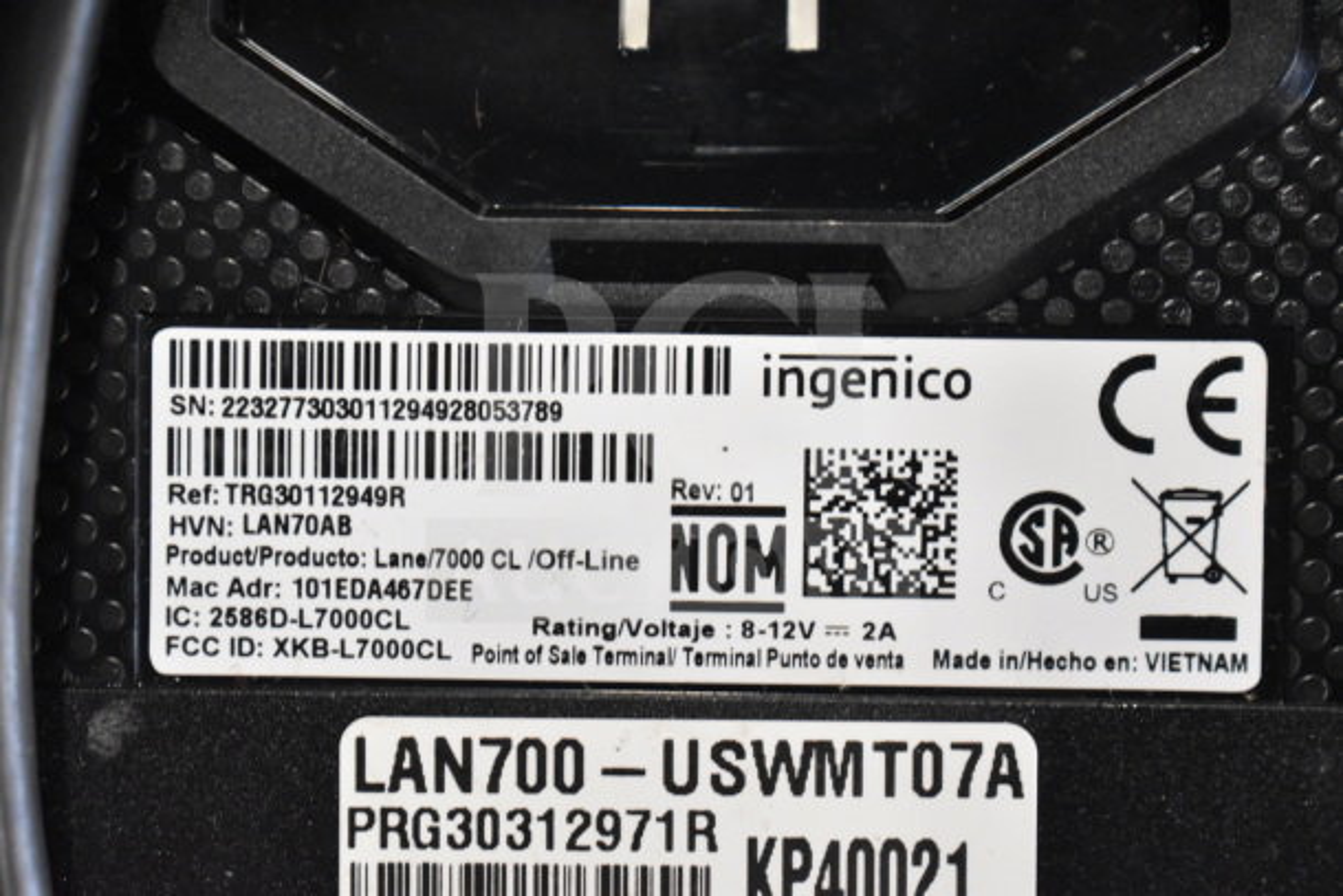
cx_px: 672
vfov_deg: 16.6
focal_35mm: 82
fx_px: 3078
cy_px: 448
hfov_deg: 24.6
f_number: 5.6
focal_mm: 55
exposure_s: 1/100
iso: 6400
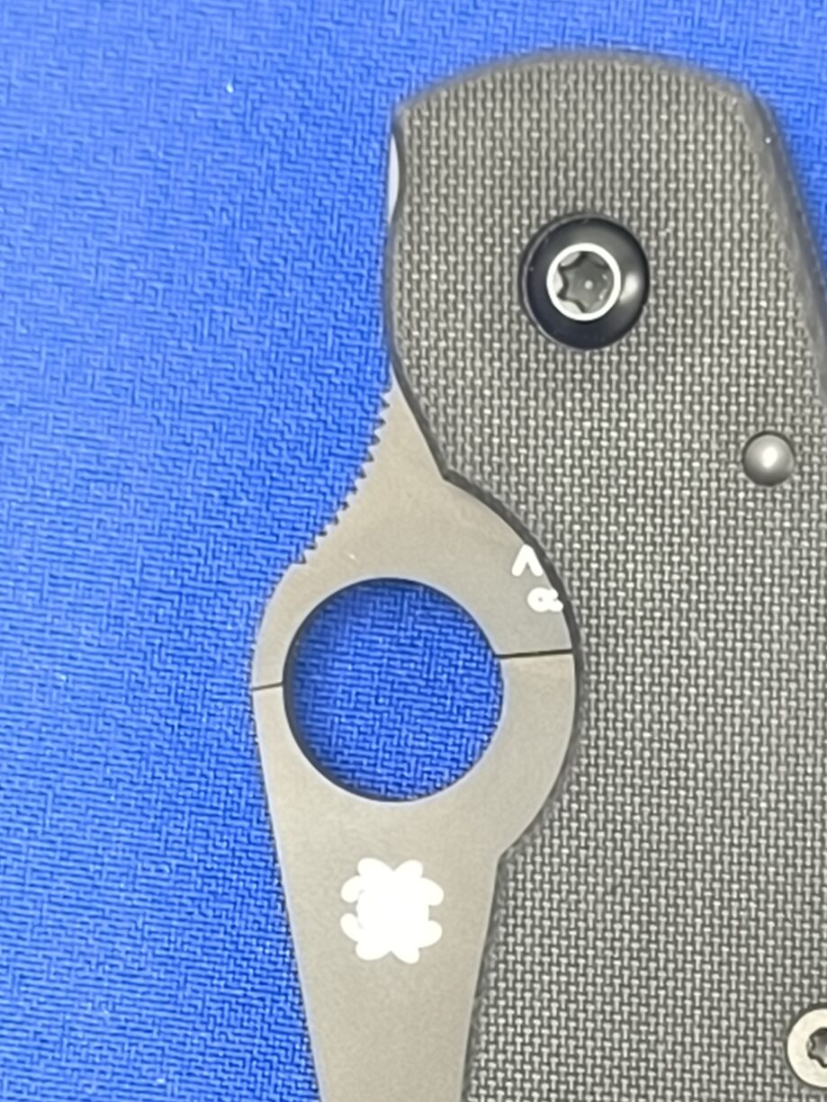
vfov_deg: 13.9
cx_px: 598
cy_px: 1136
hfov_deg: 10.6
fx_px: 4459
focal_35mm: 140
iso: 1250
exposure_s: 1/33.3
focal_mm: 6.14
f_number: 1.65
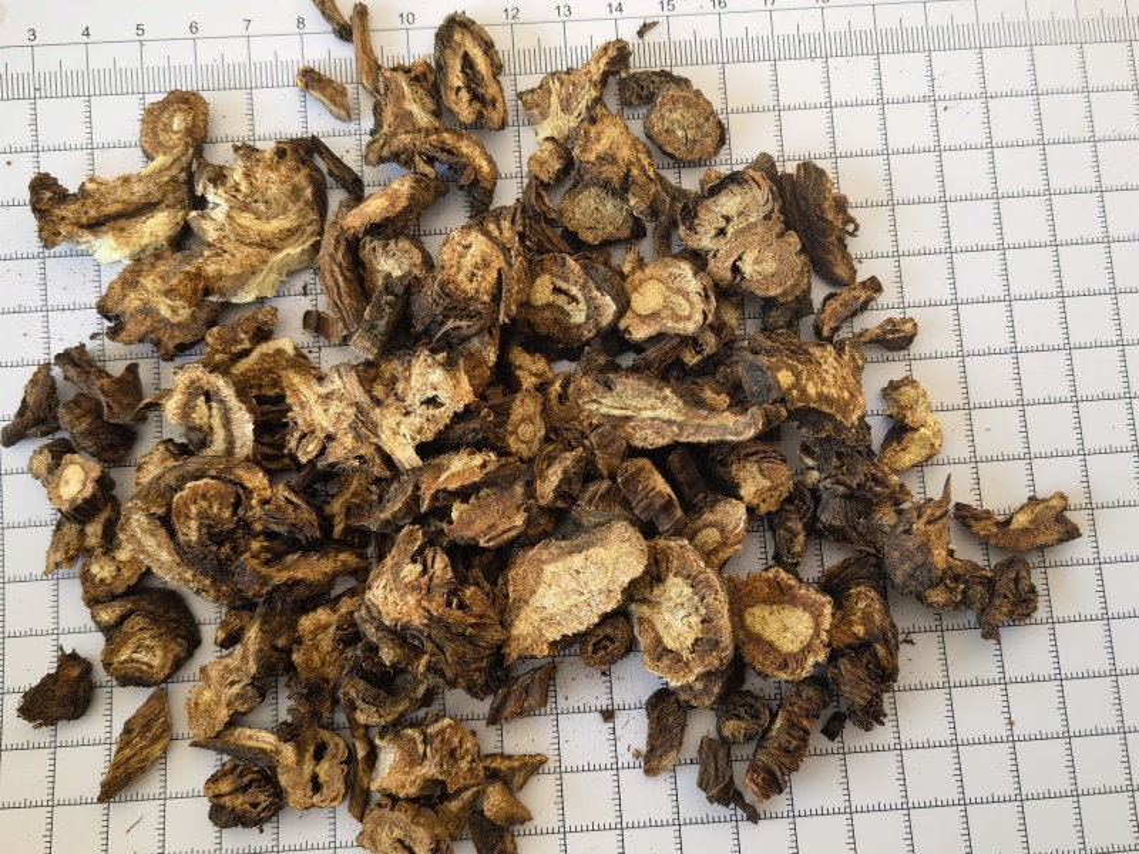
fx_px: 888
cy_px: 427
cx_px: 570
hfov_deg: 65.3
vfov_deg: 51.4
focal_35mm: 27
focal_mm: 5.54
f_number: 1.8
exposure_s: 1/299
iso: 400
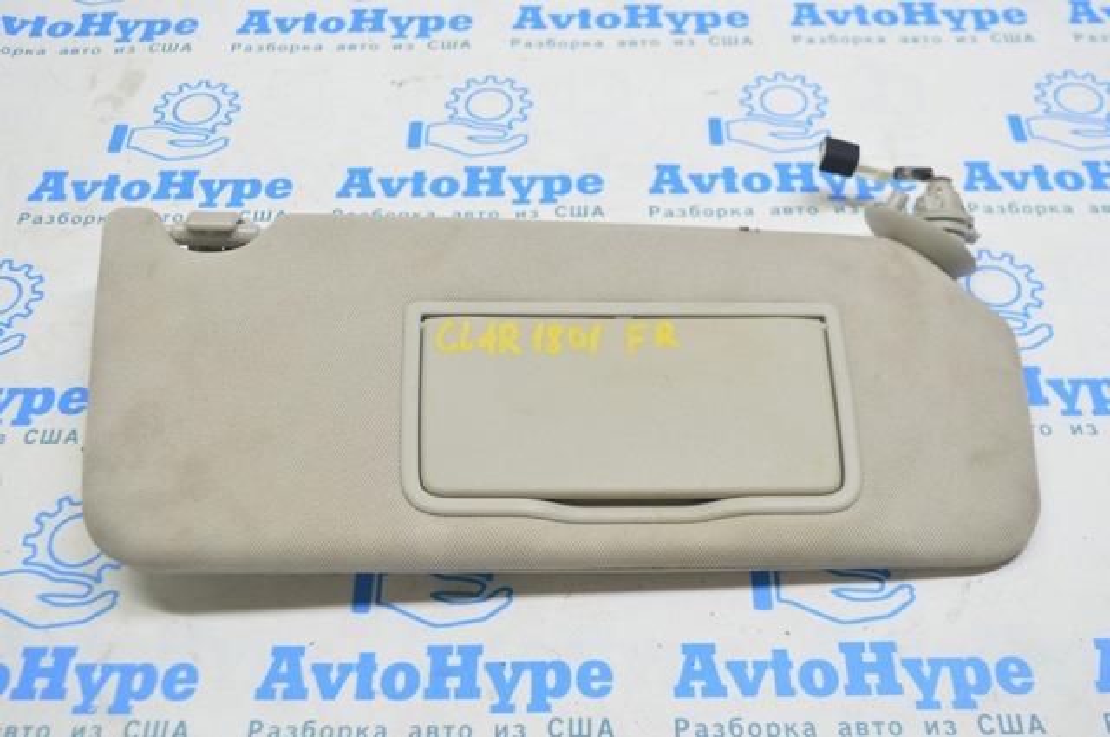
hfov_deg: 48.0
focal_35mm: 40
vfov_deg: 32.9
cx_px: 555
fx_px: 1247
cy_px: 368
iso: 400
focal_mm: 27
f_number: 5.6
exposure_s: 1/20
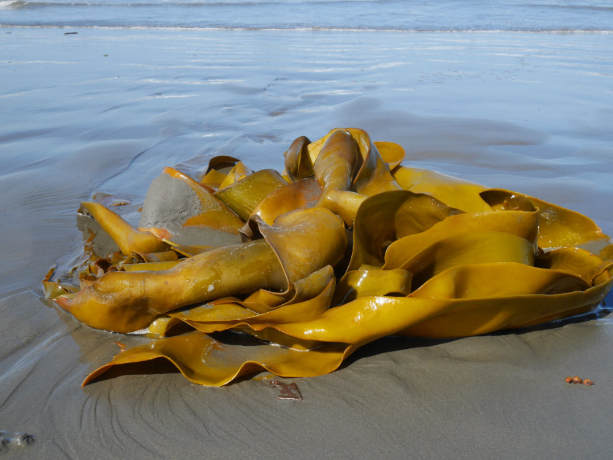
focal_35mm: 44
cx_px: 306
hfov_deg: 42.9
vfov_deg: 32.9
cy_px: 230
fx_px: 779
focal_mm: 22
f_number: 8
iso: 200
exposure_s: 1/320
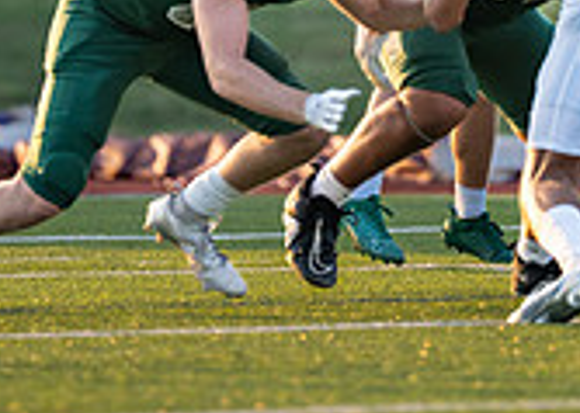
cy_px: -212
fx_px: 12180
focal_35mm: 740
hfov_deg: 2.7
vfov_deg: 1.9
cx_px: 501
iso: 200
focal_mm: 200
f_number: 2.8
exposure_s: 1/1250
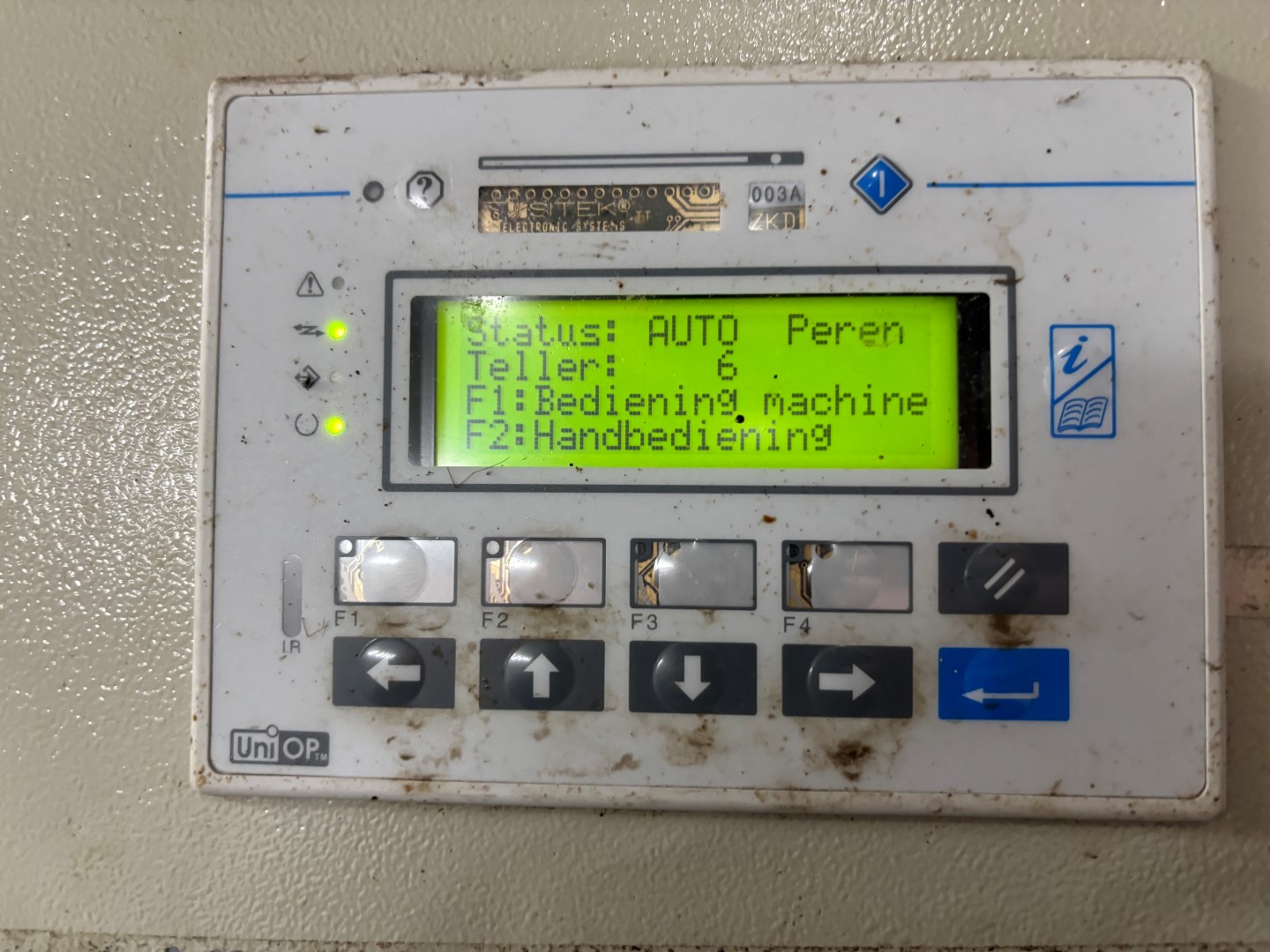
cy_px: 476
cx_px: 635
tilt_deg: +3.2
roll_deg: +0.8
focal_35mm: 26
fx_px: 954
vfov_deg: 53.1
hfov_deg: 67.3
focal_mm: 5.96
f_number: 1.6
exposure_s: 1/50
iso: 320
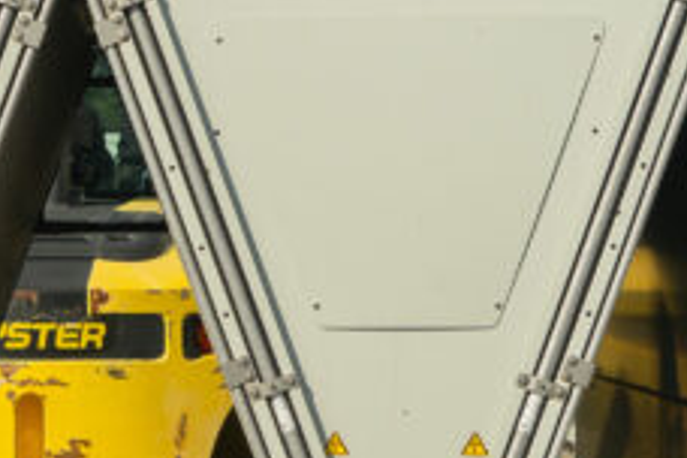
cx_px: -12
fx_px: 2920
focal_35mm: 153
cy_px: 303
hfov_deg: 13.2
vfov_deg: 9.0
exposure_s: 1/400
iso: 100
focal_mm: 34
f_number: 6.3
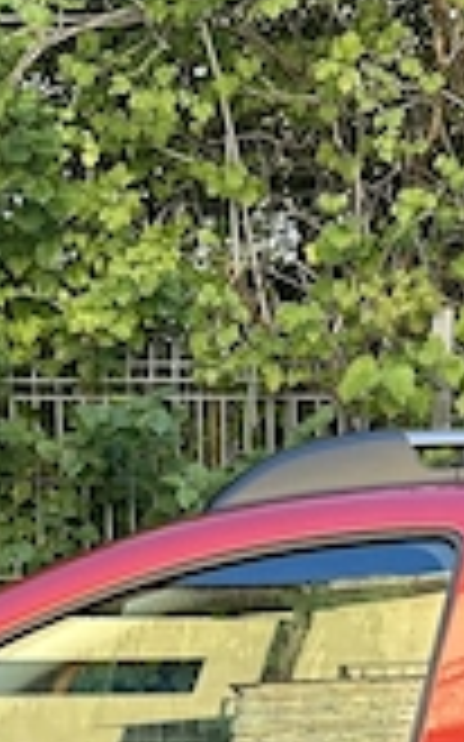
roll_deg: +0.9
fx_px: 2025
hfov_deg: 13.1
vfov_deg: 19.4
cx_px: 284
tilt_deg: -11.4
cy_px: 922
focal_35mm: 100
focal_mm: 5.7
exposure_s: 1/121
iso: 50
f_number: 1.5
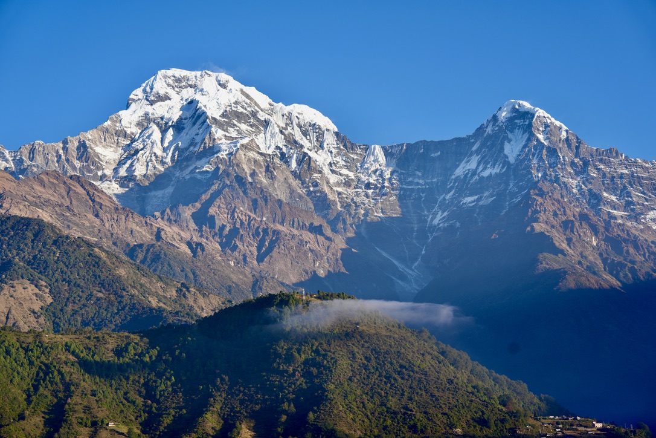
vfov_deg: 19.5
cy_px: 219
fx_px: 1275
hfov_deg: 28.8
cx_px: 328
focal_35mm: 70
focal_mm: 70
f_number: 4.5
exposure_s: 1/320
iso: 100
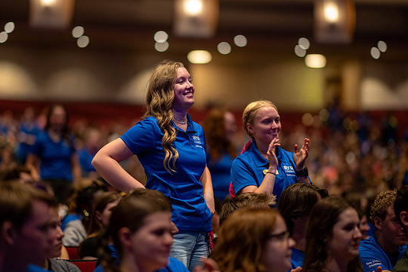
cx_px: 178
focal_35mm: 127
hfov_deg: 16.1
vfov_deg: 10.8
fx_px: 1440
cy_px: 126
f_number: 1.4
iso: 500
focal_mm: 105
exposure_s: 1/200
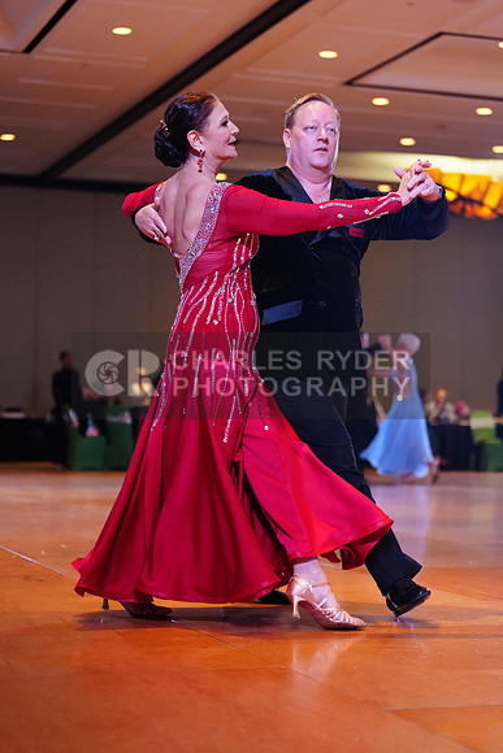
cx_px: 252
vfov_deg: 28.8
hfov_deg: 19.5
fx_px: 1466
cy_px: 376
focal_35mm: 70
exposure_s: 1/500
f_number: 2.8
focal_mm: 70
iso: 5000
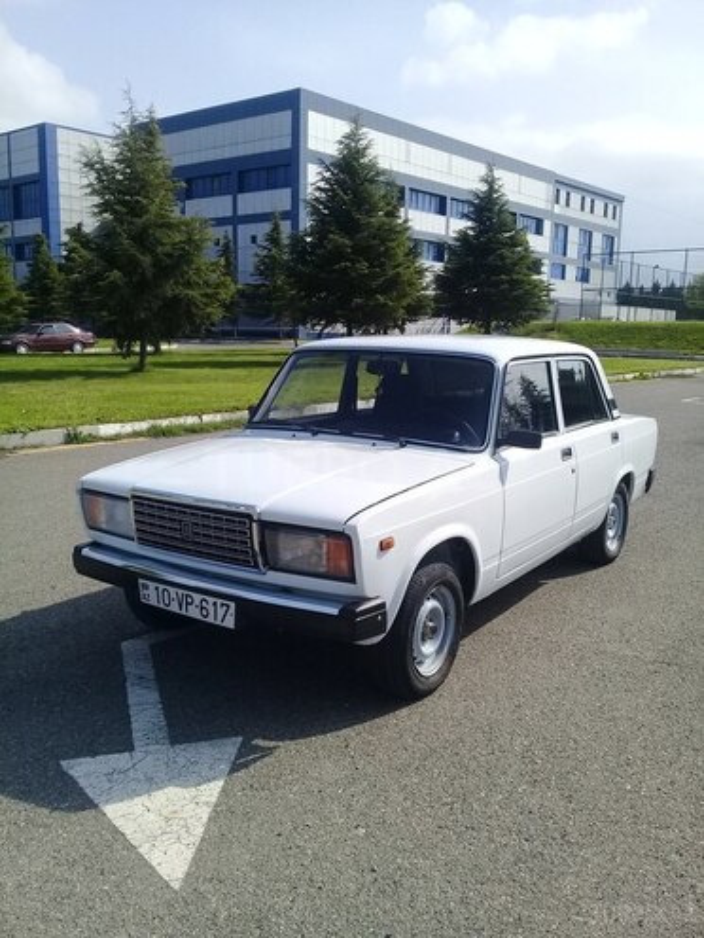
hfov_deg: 45.4
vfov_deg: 58.4
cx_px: 352
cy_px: 469
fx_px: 841
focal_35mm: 31
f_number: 2.2
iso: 50
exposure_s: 1/1302
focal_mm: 3.3
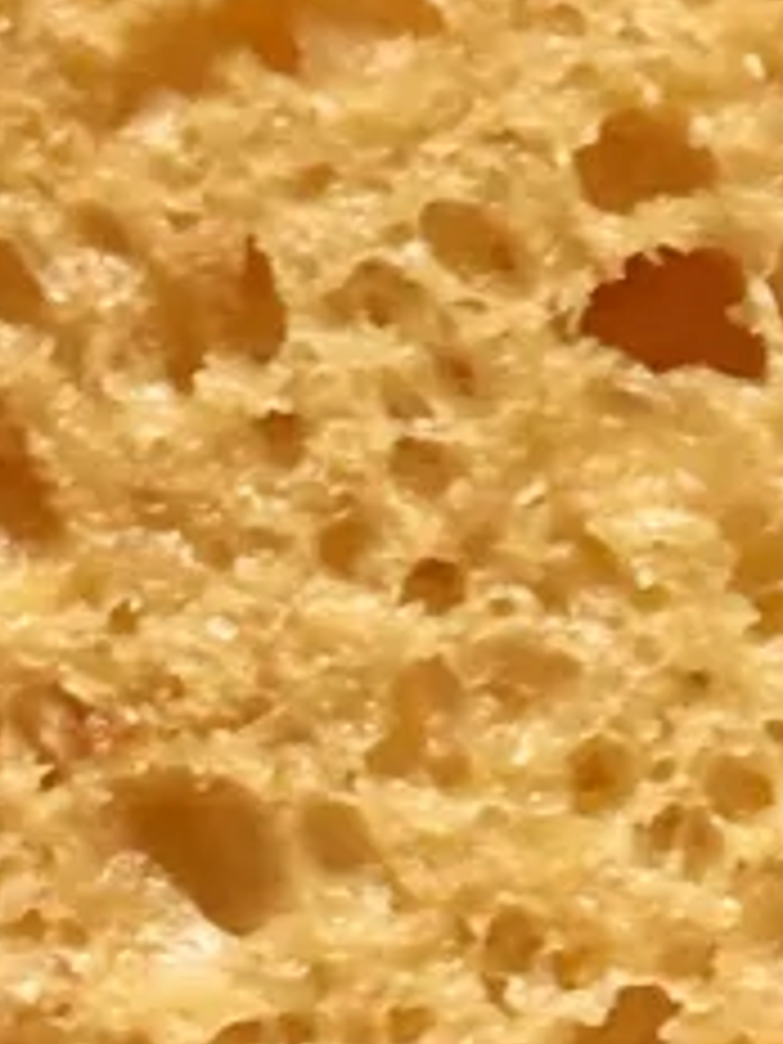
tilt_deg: -38.5
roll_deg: +3.2
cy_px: 414
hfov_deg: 4.6
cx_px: 1048
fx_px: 9742
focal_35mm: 323
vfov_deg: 6.1
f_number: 1.6
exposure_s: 1/33
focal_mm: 5.96
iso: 125
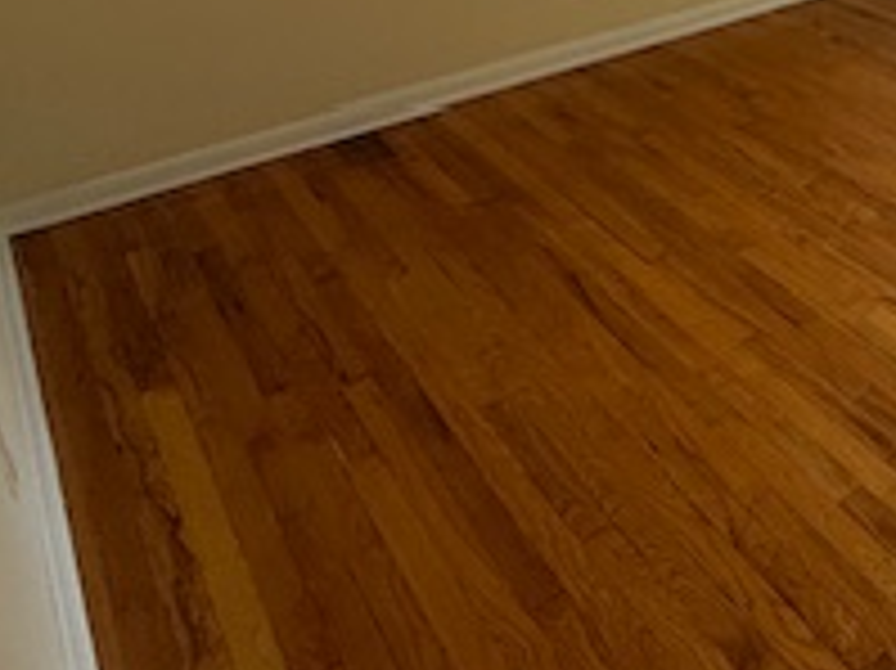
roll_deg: +1.7
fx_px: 1164
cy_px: -72
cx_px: 1220
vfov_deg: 29.0
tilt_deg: -16.1
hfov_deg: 30.8
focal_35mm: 45
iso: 64
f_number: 2.2
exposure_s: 1/99
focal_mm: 2.22
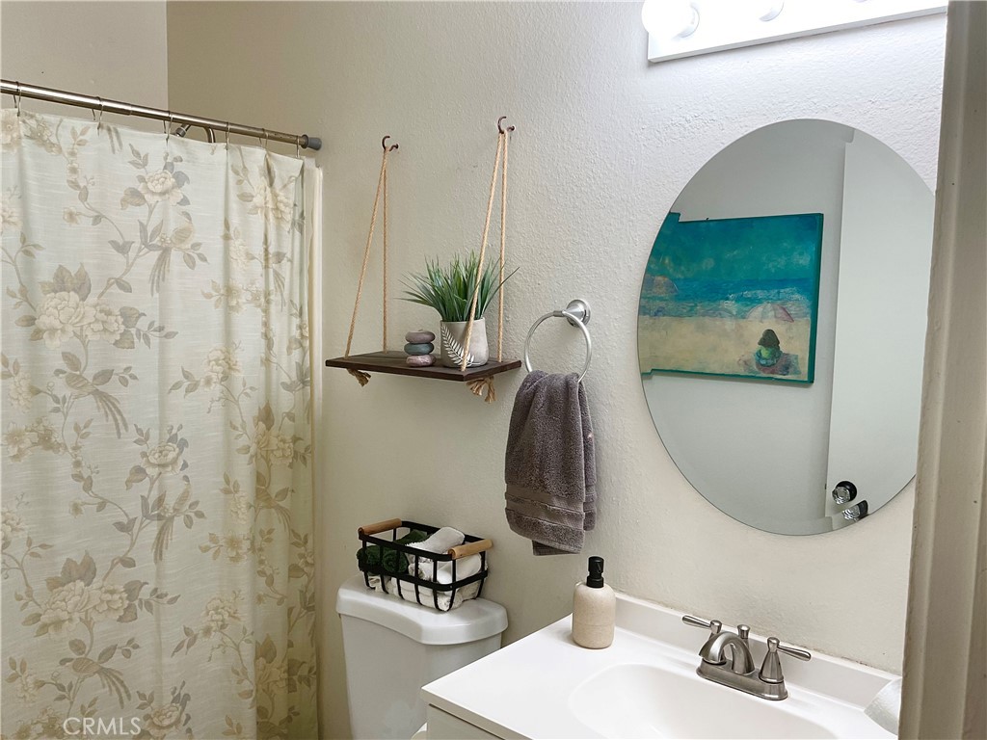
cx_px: 494
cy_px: 370
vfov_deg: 48.2
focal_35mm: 29
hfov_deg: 61.7
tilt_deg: -5.5
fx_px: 827
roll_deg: -2.0
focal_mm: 3
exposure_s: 1/60
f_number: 1.8
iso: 40
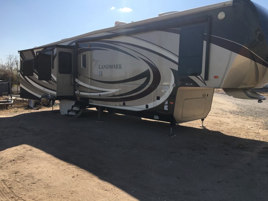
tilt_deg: -5.9
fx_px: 225
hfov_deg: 61.7
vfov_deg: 48.2
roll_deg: -1.7
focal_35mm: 29
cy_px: 100
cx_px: 134
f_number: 2.2
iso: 25
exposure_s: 1/1832
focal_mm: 4.15
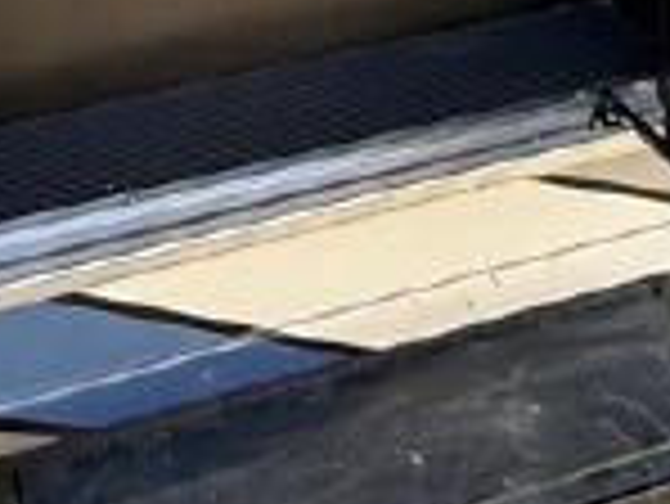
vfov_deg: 15.5
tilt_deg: -4.6
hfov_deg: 25.8
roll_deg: +2.9
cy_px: -522
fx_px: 1453
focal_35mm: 75
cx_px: 468
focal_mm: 2.22
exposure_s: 1/107
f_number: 2.2
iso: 64
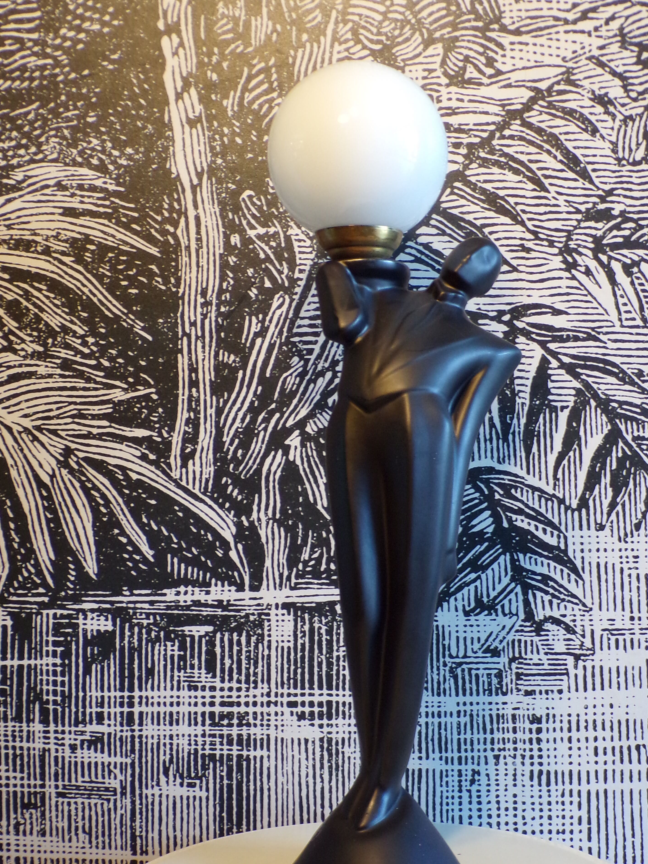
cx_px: 388
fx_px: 1123
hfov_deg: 32.1
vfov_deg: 42.0
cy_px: 466
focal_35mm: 45
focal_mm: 6.6
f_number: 3.3
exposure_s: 1/25
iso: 200
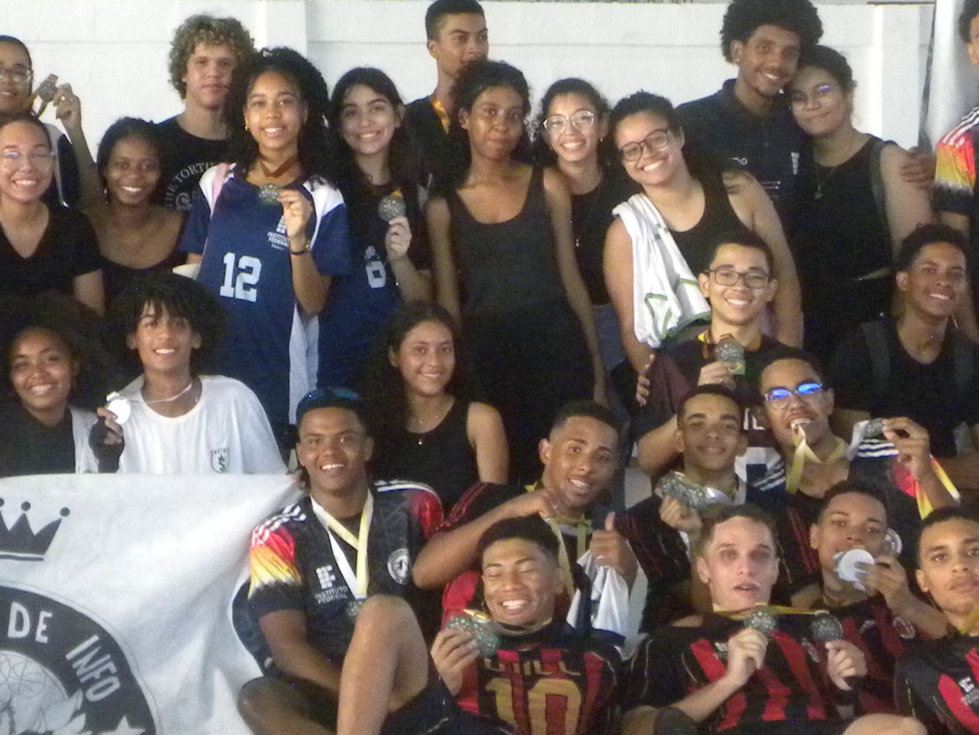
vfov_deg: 10.2
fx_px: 4102
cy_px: 332
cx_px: 214
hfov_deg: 13.6
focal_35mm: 145
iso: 400
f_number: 3.5
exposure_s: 1/68
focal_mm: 9.2
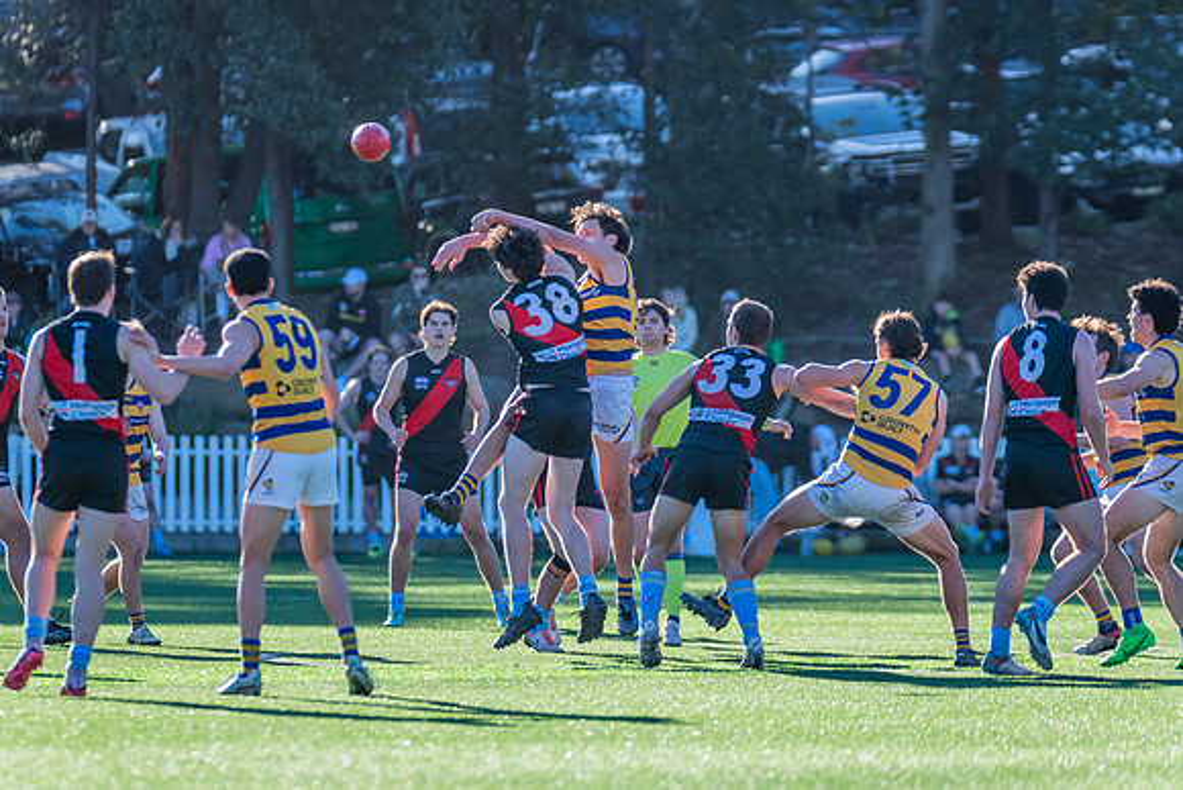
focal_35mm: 394
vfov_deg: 3.5
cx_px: 592
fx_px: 12963
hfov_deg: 5.2
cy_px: 395
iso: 800
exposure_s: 1/1250
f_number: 6.3
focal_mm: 380
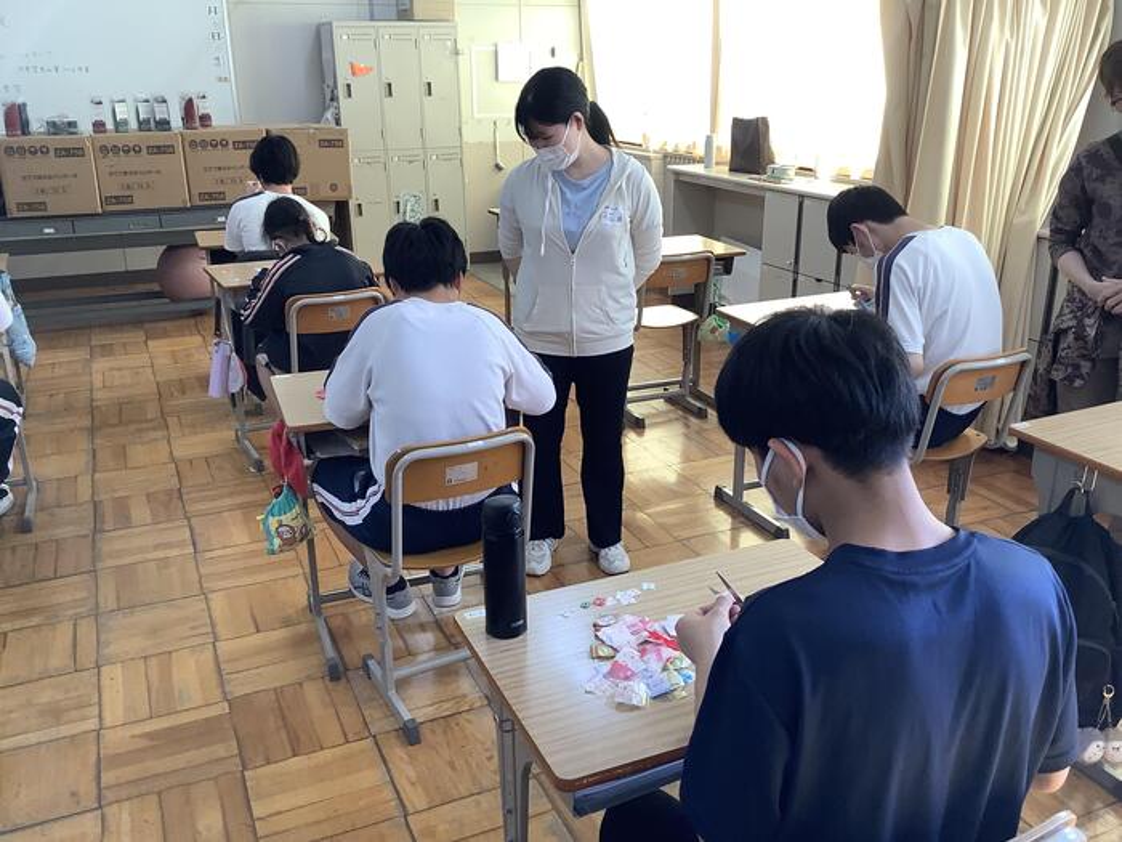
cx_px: 561
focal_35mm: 31
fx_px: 1005
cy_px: 421
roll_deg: +1.7
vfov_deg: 45.4
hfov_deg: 58.4
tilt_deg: -20.5
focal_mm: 3.3
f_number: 2.4
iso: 64
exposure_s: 1/100
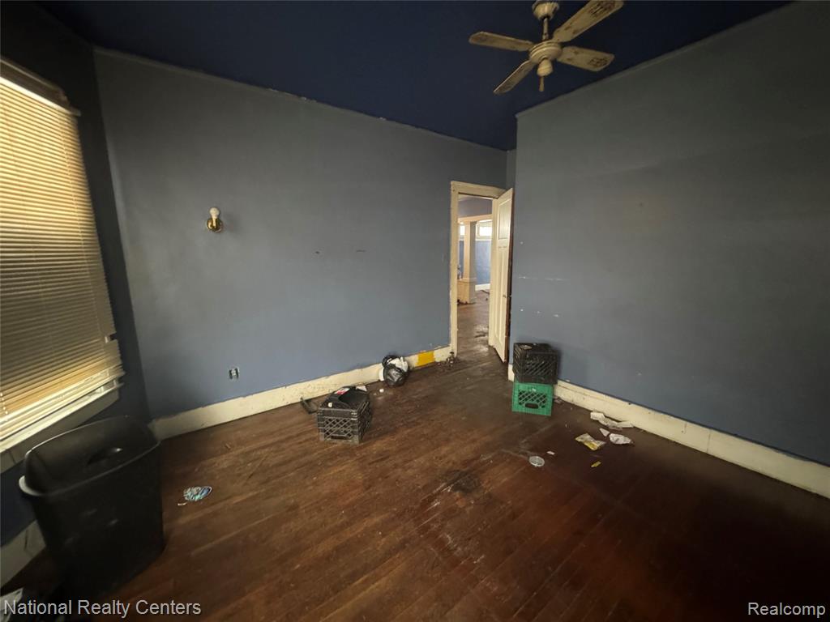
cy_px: 311
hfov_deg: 102.1
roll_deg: +0.9
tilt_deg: -11.4
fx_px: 336
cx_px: 415
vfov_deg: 85.7
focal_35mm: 14
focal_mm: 2.22
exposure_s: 1/30
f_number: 2.2
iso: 1250
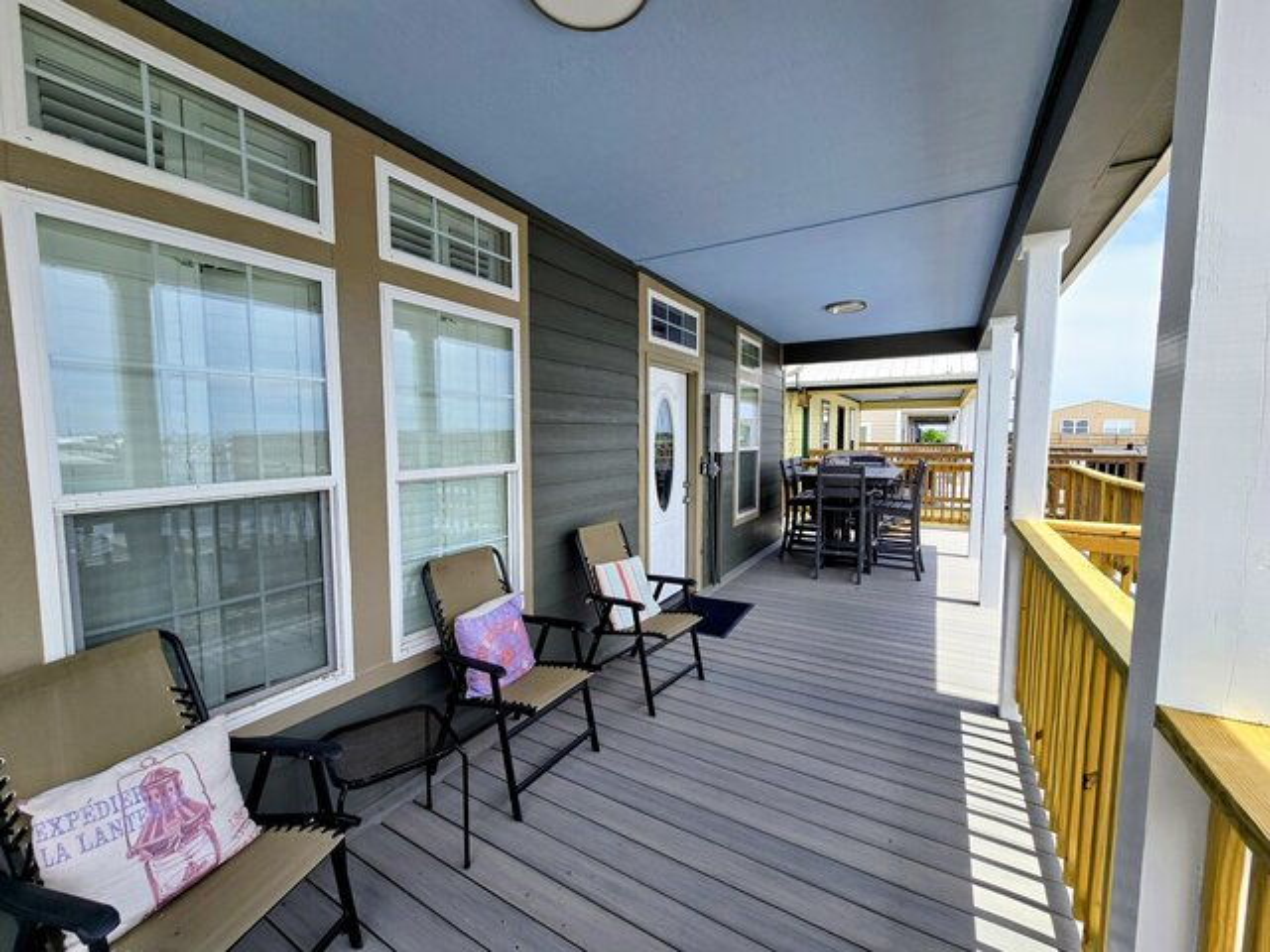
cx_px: 635
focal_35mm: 13
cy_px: 476
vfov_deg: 89.9
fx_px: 477
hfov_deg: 106.2
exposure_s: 1/1328
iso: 50
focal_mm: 2.2
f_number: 2.2
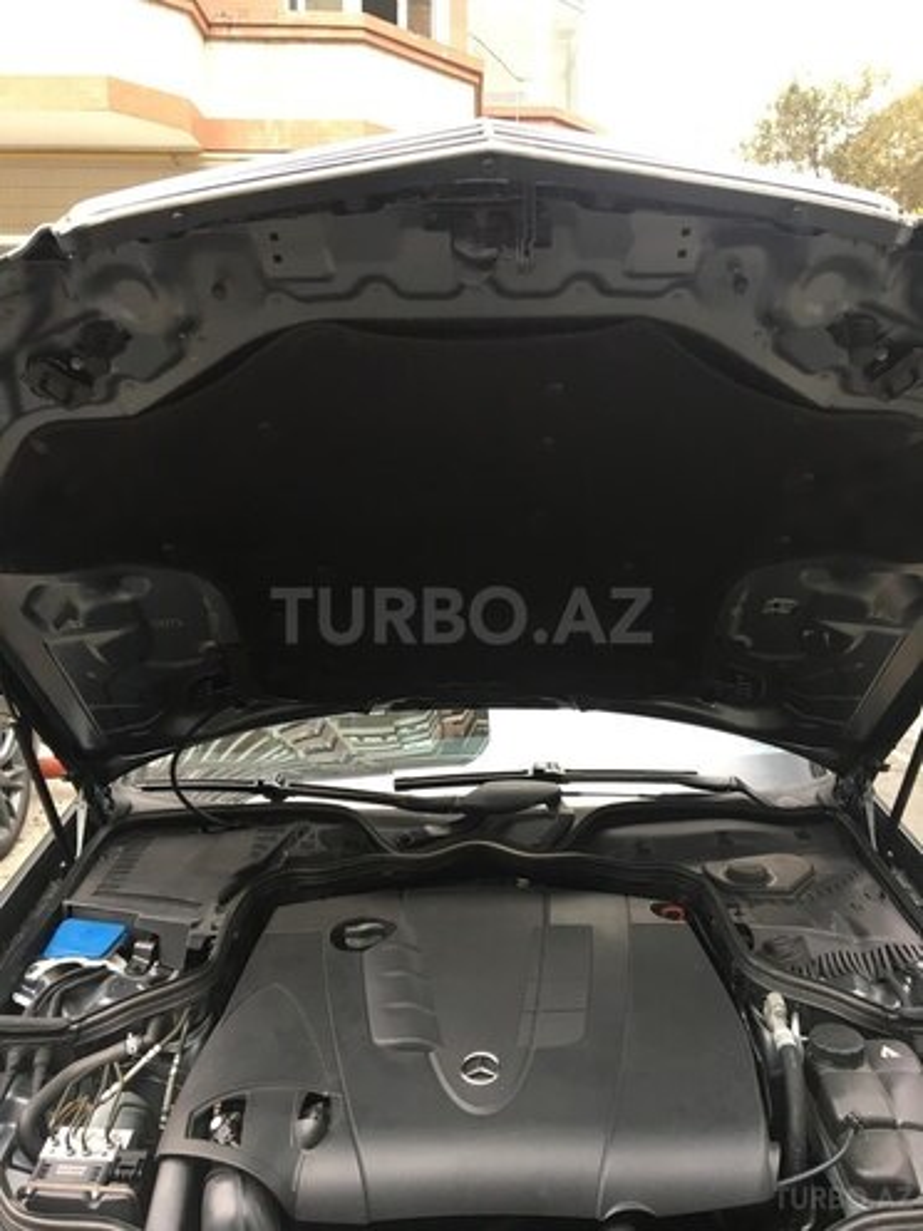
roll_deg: -0.3
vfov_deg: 61.7
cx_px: 462
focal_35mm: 29
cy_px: 616
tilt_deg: -7.1
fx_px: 1031
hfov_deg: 48.2
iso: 40
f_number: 2.2
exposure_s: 1/33
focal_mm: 4.15
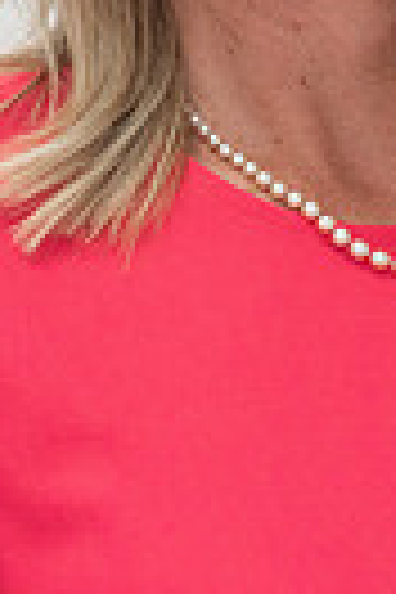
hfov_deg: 3.0
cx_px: 324
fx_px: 7672
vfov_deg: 4.4
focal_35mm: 465
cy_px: 30
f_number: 6.3
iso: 400
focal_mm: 90
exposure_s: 1/100
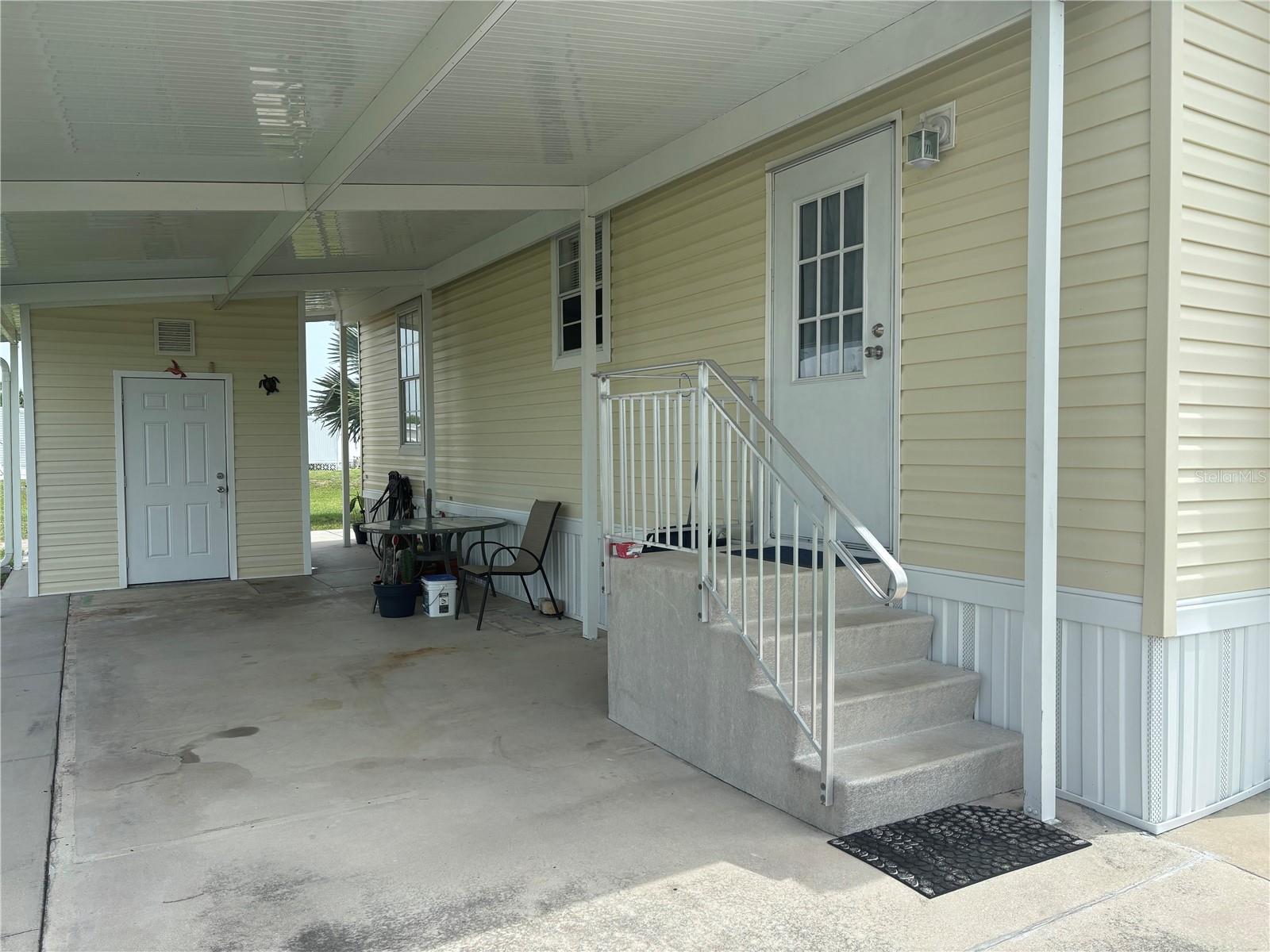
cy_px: 476
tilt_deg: -2.1
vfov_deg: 53.1
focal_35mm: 26
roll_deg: +0.5
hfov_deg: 67.3
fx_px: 954
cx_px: 635
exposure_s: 1/1949
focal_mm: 5.96
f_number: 1.6
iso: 50
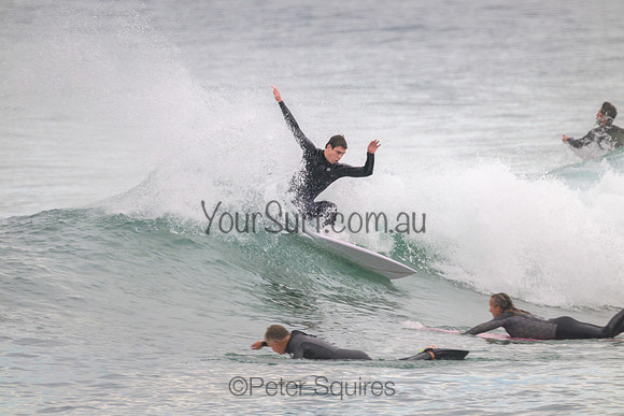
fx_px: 13869
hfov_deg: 2.6
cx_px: 312
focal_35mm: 800
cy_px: 208
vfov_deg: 1.7
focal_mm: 800
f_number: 11
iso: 2200
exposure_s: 1/320
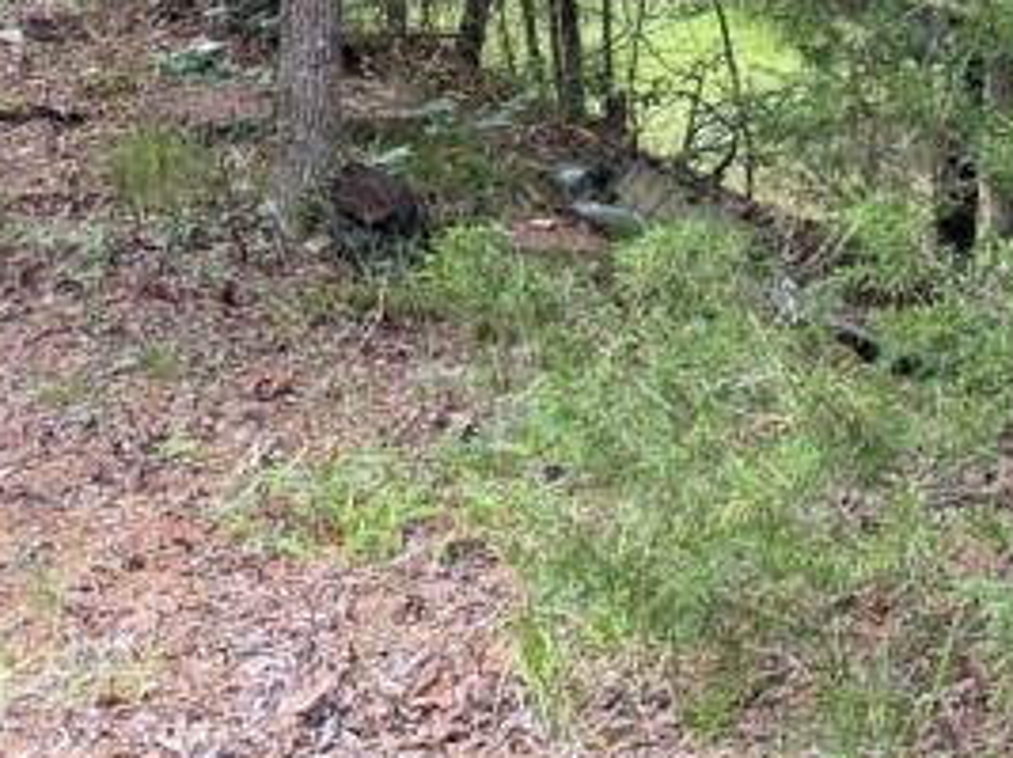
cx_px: 2121
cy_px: -515
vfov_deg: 12.7
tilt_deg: -2.7
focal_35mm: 108
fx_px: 3159
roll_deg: -1.0
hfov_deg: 14.6
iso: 100
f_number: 1.78
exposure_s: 1/253
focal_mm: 6.76
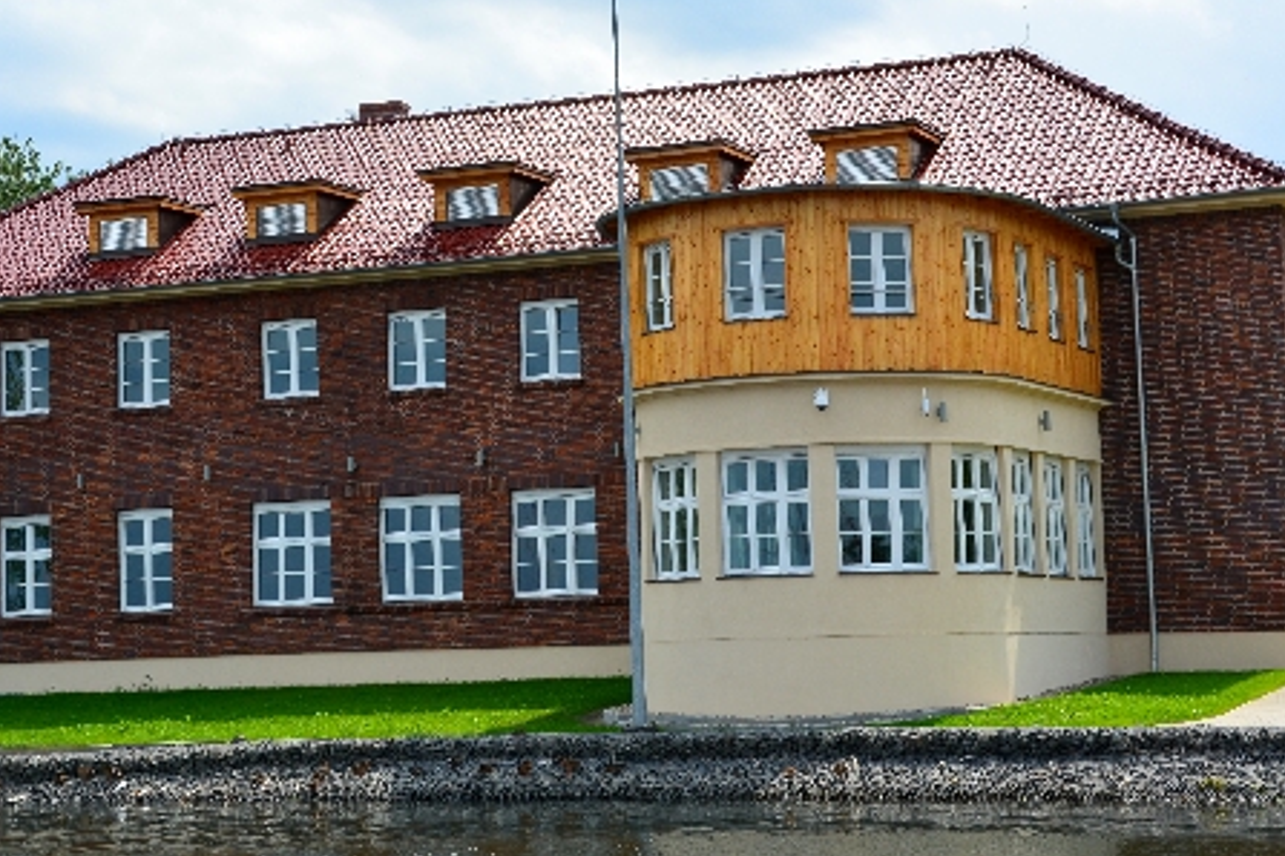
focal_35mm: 86
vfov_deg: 15.9
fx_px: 3069
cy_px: 323
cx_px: 555
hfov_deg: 23.6
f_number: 11
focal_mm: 40
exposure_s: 1/350
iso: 200
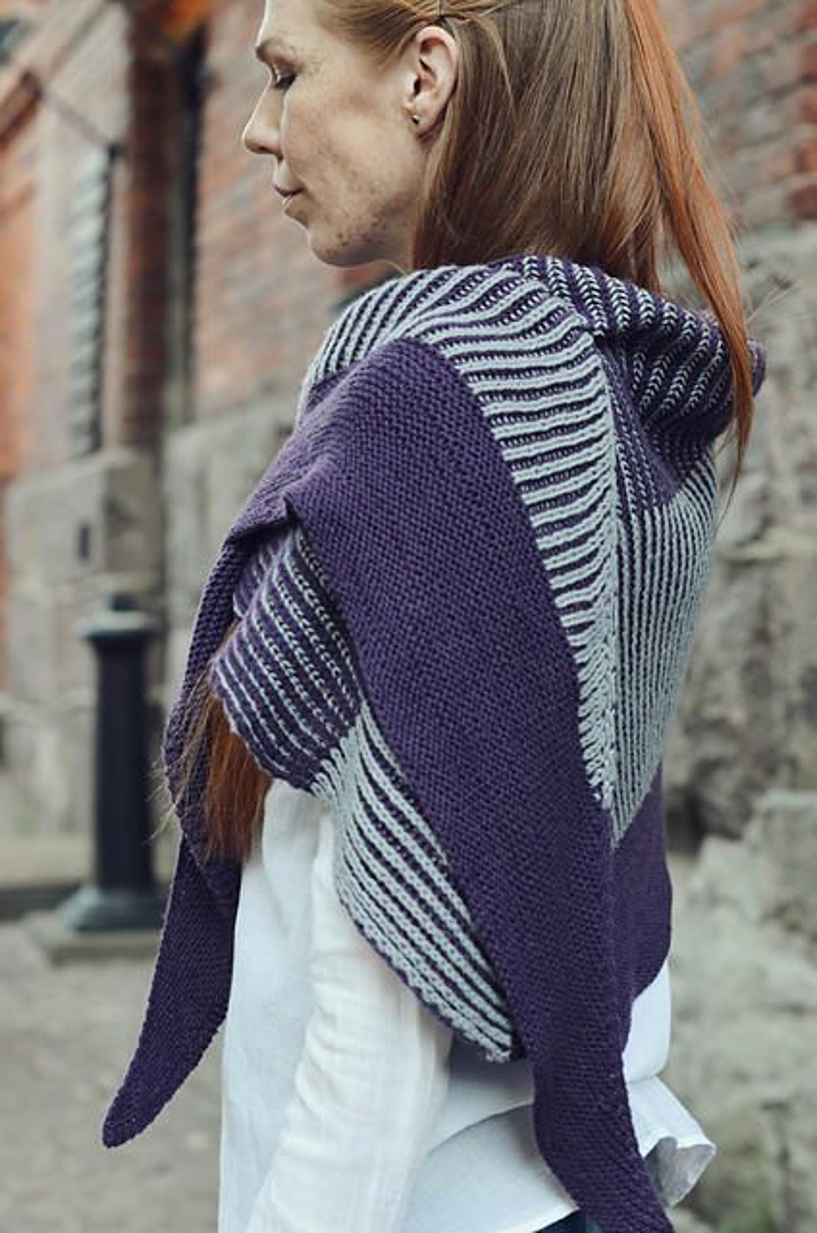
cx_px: 408
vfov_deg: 27.0
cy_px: 616
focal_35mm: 75
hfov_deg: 18.1
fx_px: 2564
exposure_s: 1/60
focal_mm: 50
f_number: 3.5
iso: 100
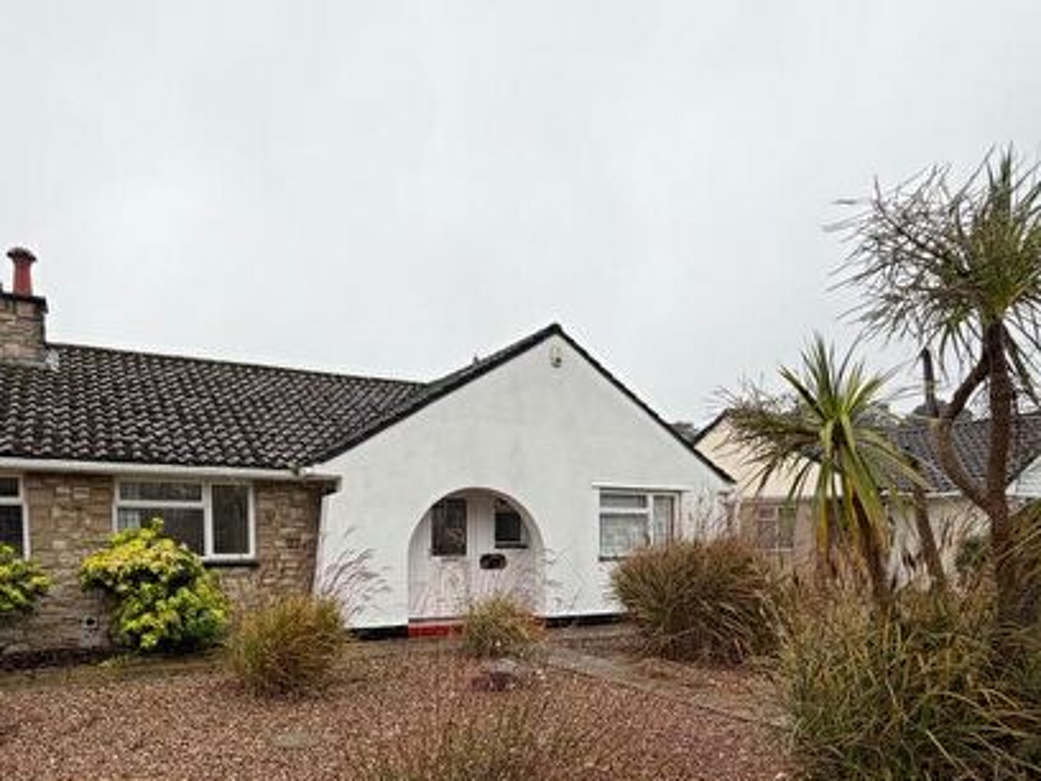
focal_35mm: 24
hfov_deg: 71.2
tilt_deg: -3.5
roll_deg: -0.2
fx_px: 722
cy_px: 586
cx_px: 444
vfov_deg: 54.2
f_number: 2.2
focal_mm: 2.22
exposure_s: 1/335
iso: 50
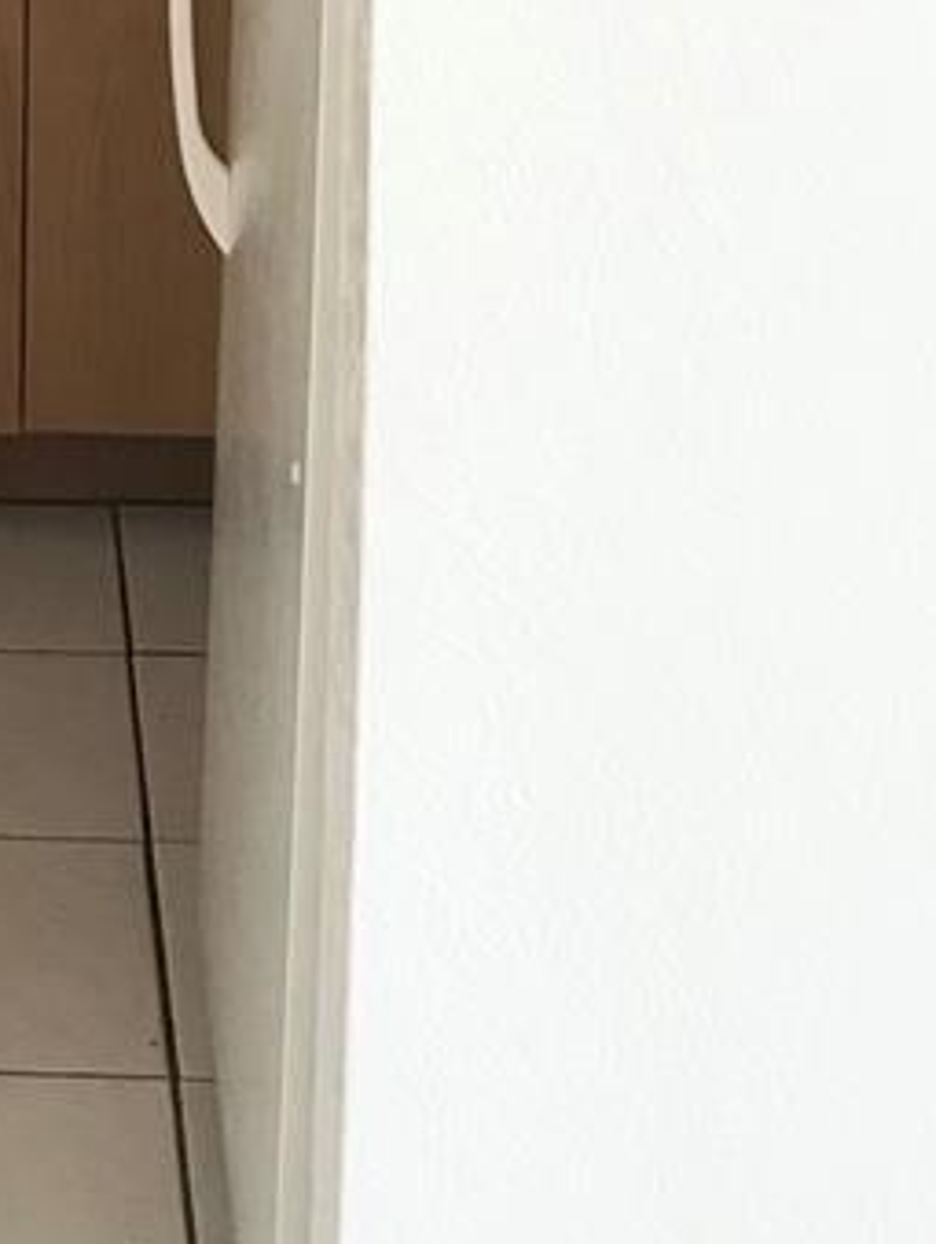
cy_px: -334
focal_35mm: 99
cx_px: -250
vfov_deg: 18.5
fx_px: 3563
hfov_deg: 14.4
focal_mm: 3.99
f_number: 1.8
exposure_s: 1/30
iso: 32
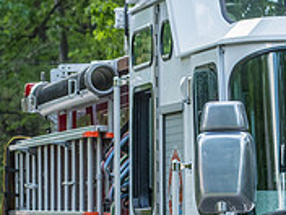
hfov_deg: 5.9
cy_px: 196
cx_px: 212
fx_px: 2768
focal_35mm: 335
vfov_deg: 4.4
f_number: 5.6
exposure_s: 1/400
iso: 500
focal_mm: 70
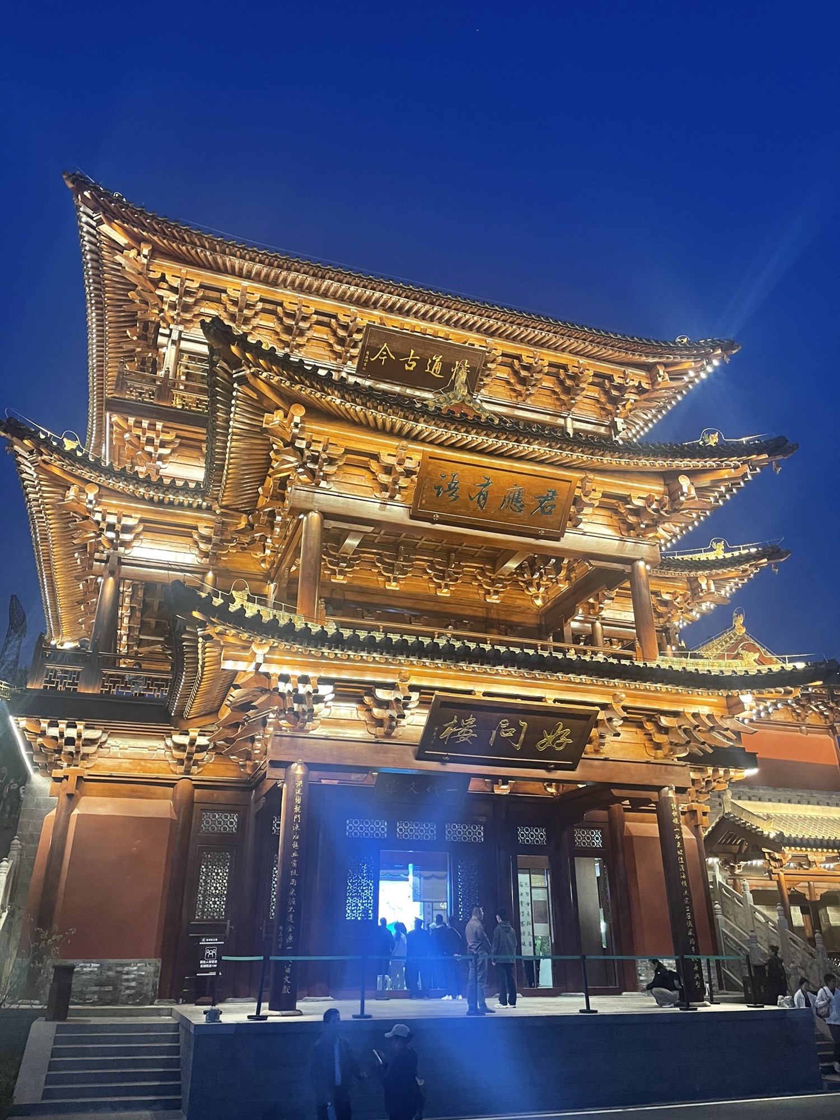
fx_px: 841
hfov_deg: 53.1
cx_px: 420
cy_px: 560
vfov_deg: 67.3
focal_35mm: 26
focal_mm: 5.1
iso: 400
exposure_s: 1/50
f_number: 1.6
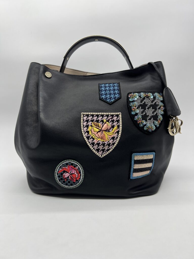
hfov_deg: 53.1
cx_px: 97
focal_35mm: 26
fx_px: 194
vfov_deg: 67.3
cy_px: 130
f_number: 1.5
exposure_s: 1/155
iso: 40
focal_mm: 5.7
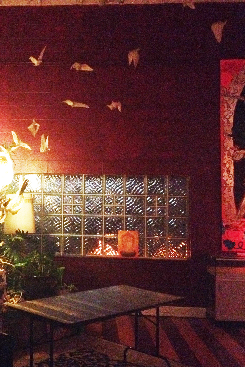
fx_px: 500
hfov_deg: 27.1
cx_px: 58
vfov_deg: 40.3
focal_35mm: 49
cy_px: 184
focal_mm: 4.28
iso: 800
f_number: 2.4
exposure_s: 1/15
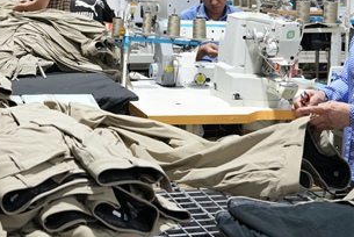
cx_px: 57
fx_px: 888
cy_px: 24
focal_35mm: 90
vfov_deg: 15.0
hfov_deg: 22.2
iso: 2500
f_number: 5.6
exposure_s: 1/160
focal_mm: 35.9
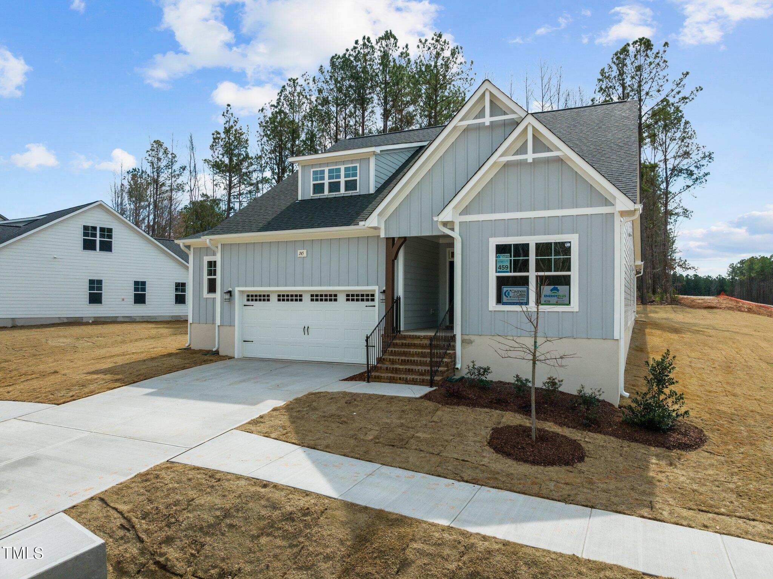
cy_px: 290
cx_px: 386
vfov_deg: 56.8
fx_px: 536
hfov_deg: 71.6
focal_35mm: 24
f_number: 2.8
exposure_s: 1/4000
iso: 140
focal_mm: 12.29
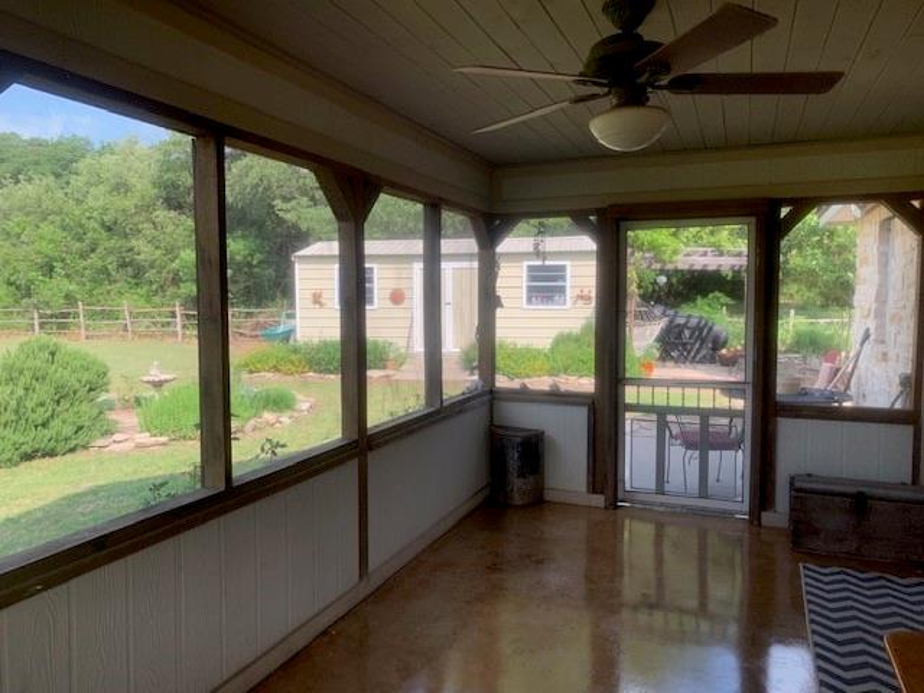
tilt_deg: -2.8
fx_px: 694
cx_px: 462
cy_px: 346
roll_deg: +0.0
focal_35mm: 26
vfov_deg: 53.1
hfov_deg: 67.3
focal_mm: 4.25
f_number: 1.8
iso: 25
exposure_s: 1/333
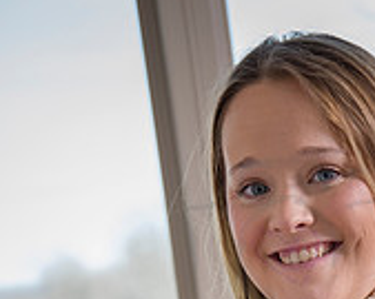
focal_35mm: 180
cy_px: 454
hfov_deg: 10.7
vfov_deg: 8.4
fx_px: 1997
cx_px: 295
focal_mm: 72
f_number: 5.6
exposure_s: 1/250
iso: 500
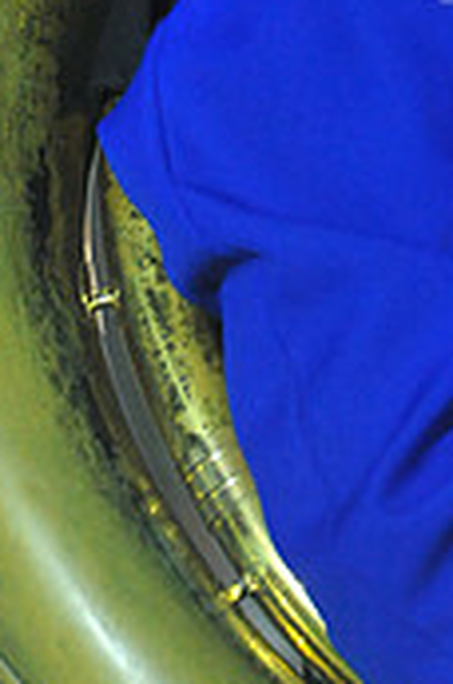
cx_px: 676
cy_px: -426
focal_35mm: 1418
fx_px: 26871
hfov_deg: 1.0
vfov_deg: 1.5
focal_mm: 420
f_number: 6.3
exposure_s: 1/160
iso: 5000
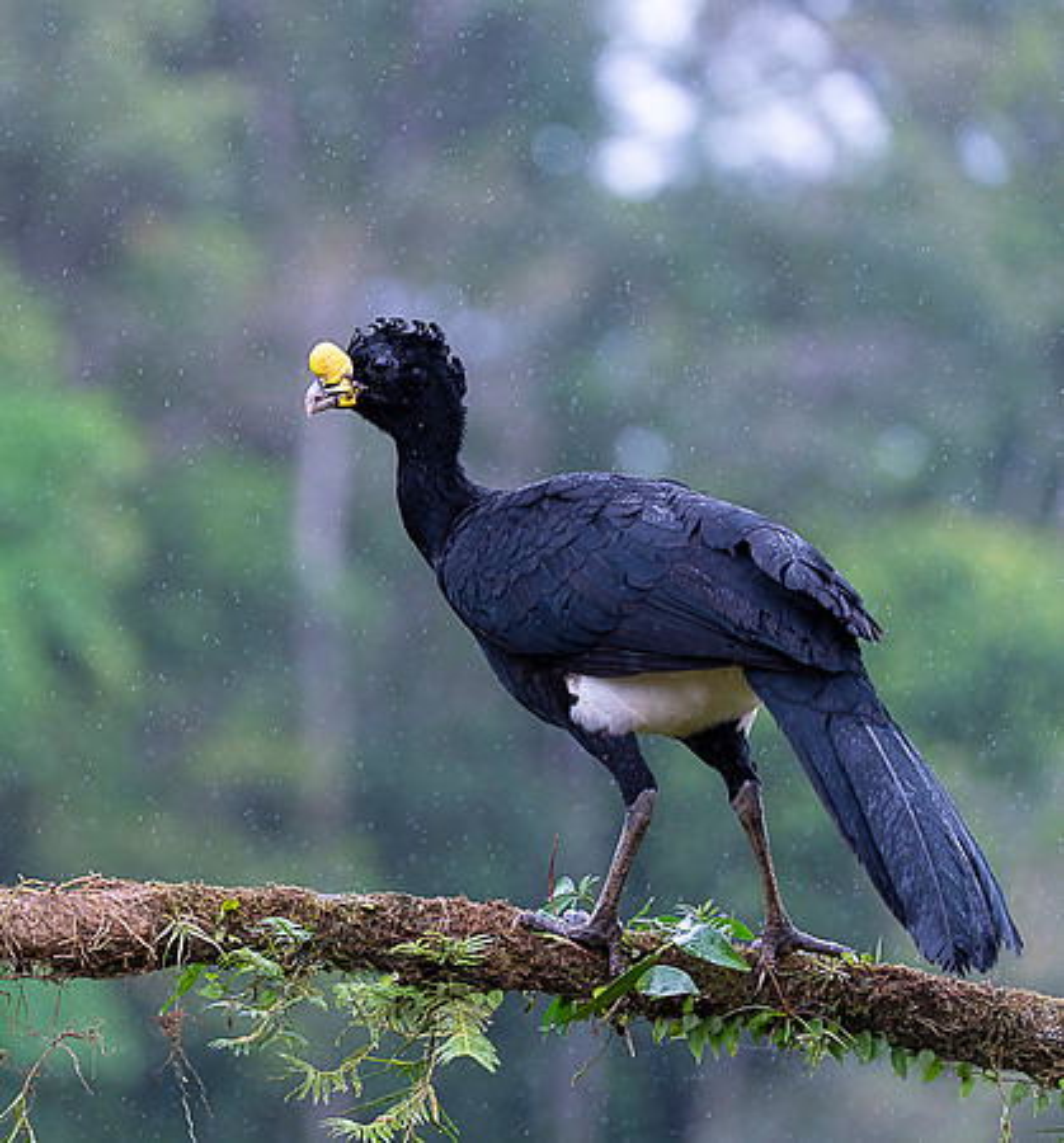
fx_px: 8574
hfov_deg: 7.1
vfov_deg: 7.6
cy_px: 572
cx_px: 357
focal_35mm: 238
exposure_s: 1/800
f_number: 4
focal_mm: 180
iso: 800
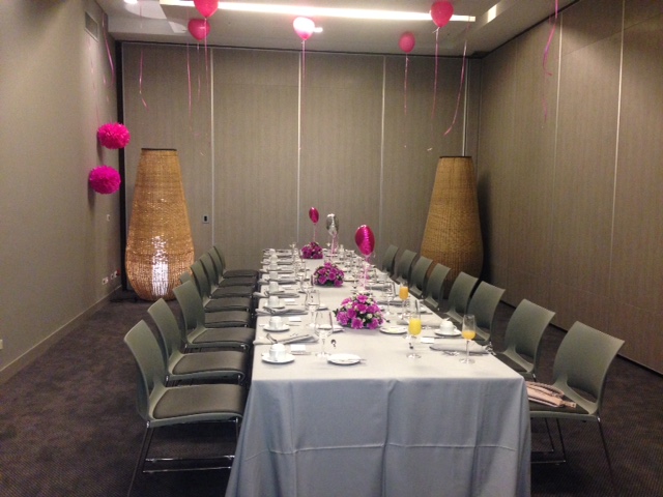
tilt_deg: -5.2
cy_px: 248
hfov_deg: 55.4
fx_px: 632
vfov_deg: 42.9
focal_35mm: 33
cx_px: 332
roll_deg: -1.8
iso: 320
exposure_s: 1/16
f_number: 2.4
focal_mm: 4.12
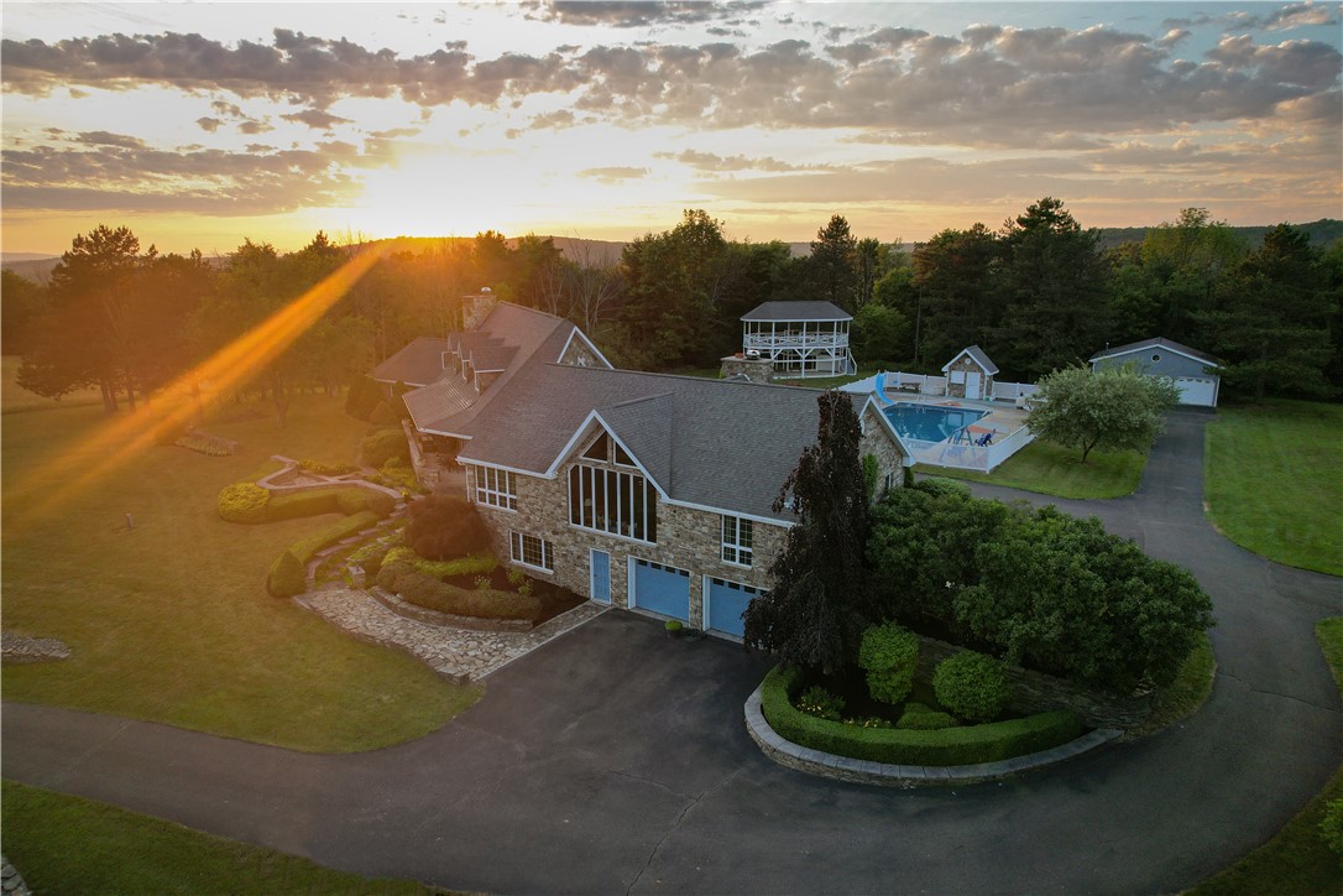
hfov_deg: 78.6
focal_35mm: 22
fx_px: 821
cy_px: 448
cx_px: 672
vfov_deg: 57.2
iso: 100
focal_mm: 8.38
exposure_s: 1/350
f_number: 2.8
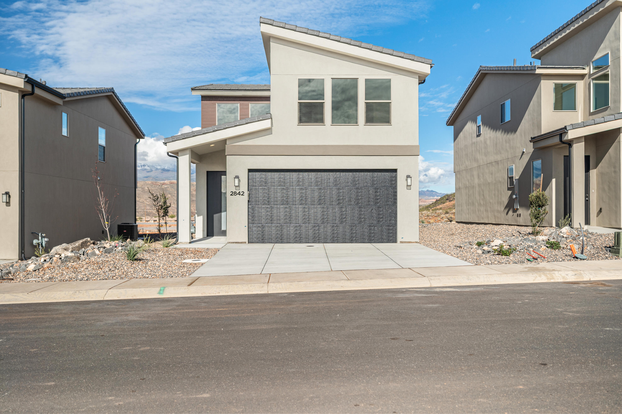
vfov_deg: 41.1
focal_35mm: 32
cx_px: 311
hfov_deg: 58.7
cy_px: 207
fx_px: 553
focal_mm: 32
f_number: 2.8
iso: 100
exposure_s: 1/40
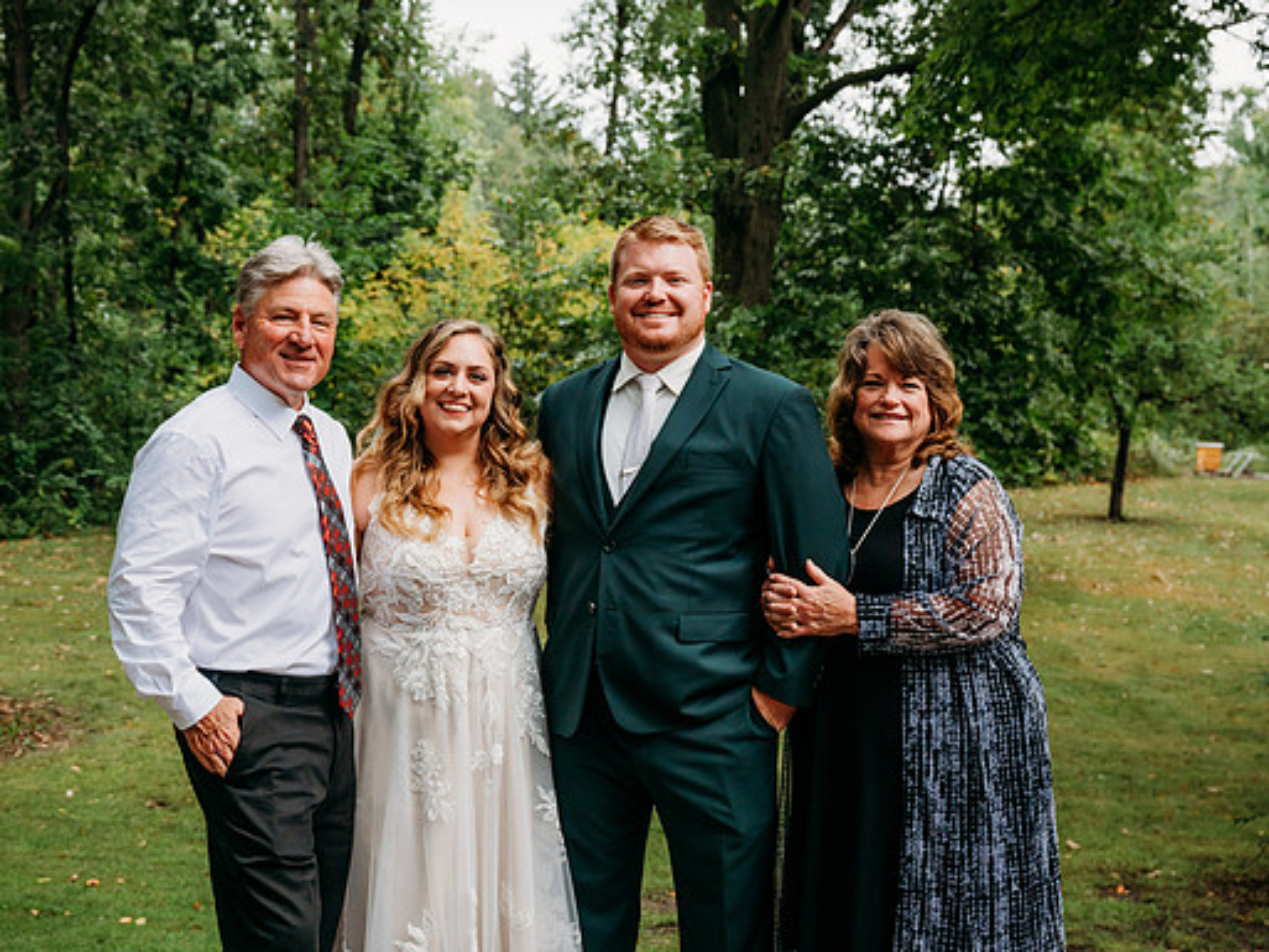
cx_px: 599
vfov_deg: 29.1
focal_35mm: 50
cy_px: 476
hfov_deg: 38.2
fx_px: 1833
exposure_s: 1/400
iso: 200
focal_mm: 46
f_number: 5.6
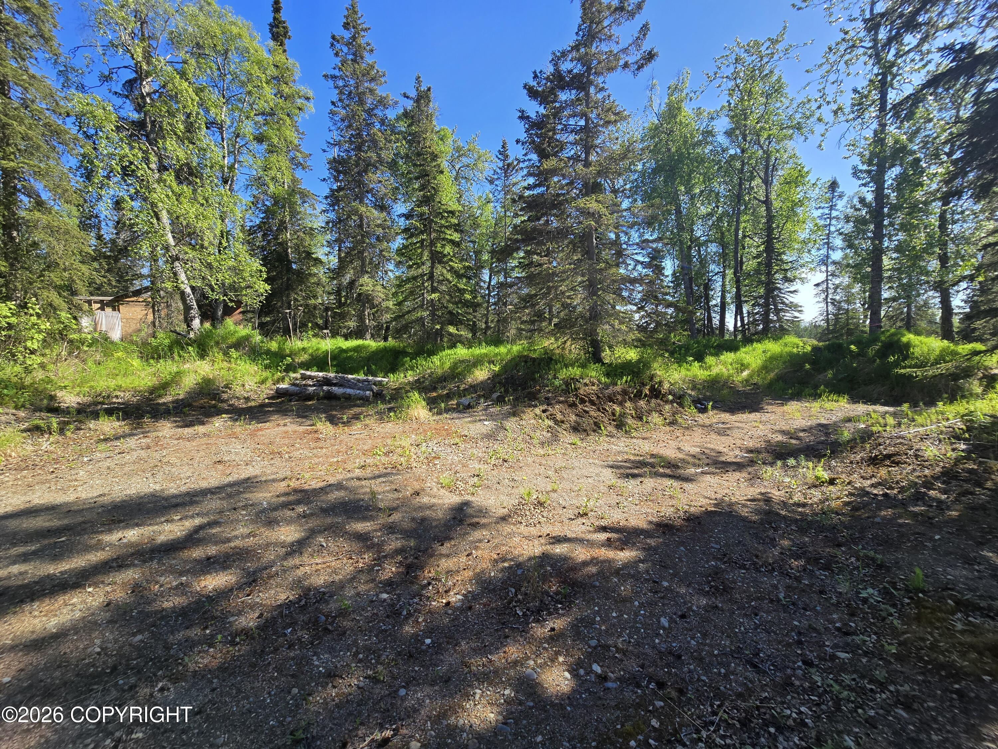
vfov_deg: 89.9
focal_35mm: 13
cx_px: 499
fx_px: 375
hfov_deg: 106.2
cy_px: 374
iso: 50
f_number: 2.2
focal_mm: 2.2
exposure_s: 1/779
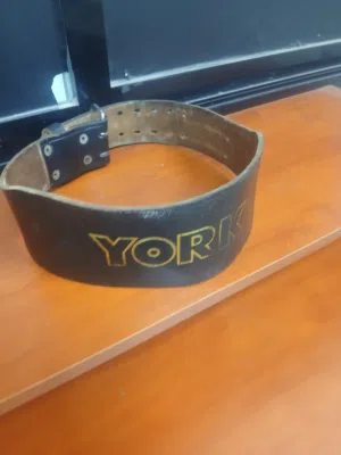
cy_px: 228
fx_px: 341
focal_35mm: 26
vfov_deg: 67.3
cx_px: 170
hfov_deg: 53.1
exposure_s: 1/25
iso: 320
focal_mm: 3.98
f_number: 1.8
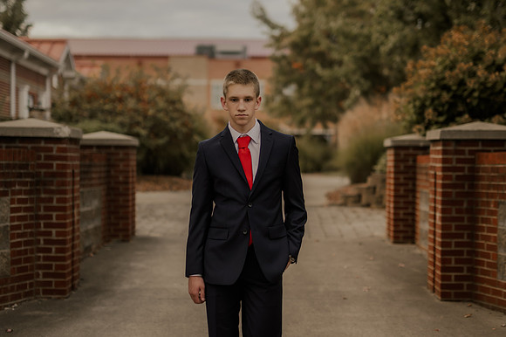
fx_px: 1054
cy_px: 168
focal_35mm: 75
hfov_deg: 27.0
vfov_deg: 18.2
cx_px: 253
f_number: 1.4
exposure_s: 1/320
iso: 100
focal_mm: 50
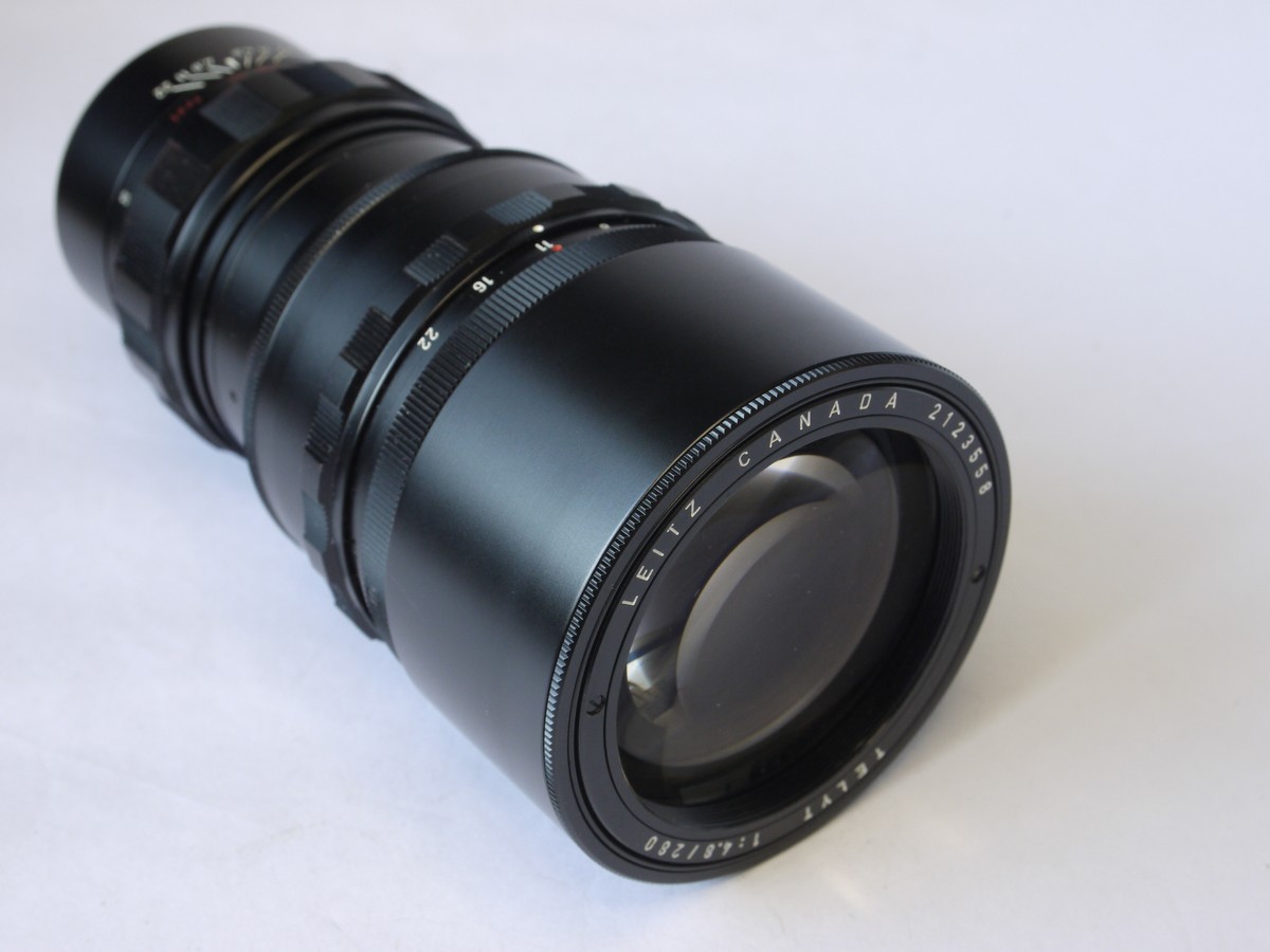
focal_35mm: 60
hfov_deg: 32.2
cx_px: 635
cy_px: 476
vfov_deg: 24.4
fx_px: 2201
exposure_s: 1/10
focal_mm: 30
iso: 400
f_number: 9
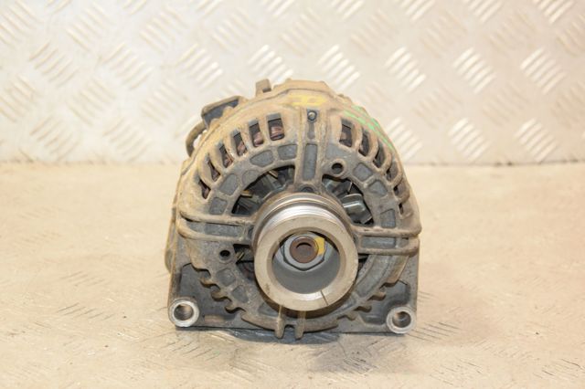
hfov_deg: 23.4
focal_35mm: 87
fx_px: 1413
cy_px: 194
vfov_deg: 15.7
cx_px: 292
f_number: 5.6
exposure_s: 1/160
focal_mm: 58
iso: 1600
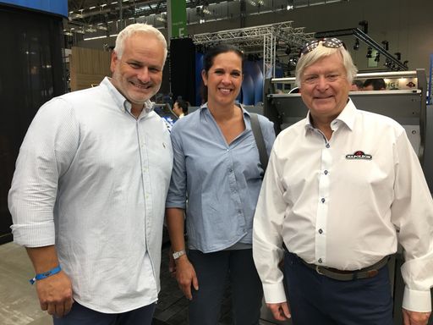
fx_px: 363
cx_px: 216
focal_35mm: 29
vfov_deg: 48.2
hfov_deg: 61.7
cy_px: 162
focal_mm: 4.15
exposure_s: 1/33
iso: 50
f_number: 2.2
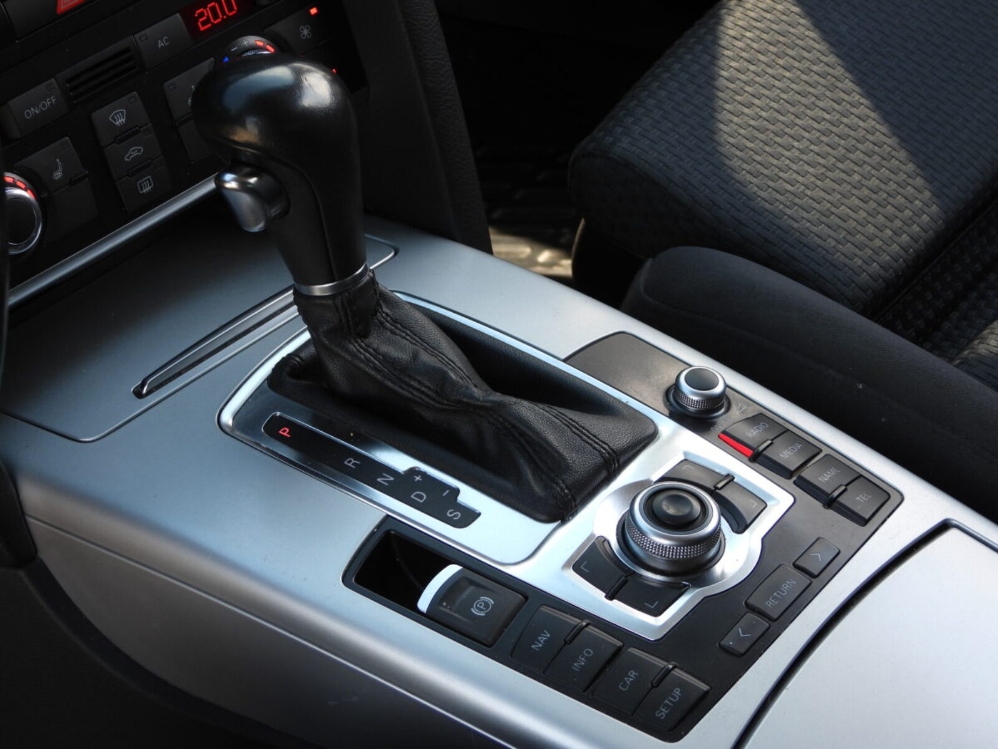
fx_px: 2797
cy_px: 374
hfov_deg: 20.2
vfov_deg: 15.2
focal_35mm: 97
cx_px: 499
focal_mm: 17.5
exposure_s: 1/100
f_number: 3.5
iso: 100
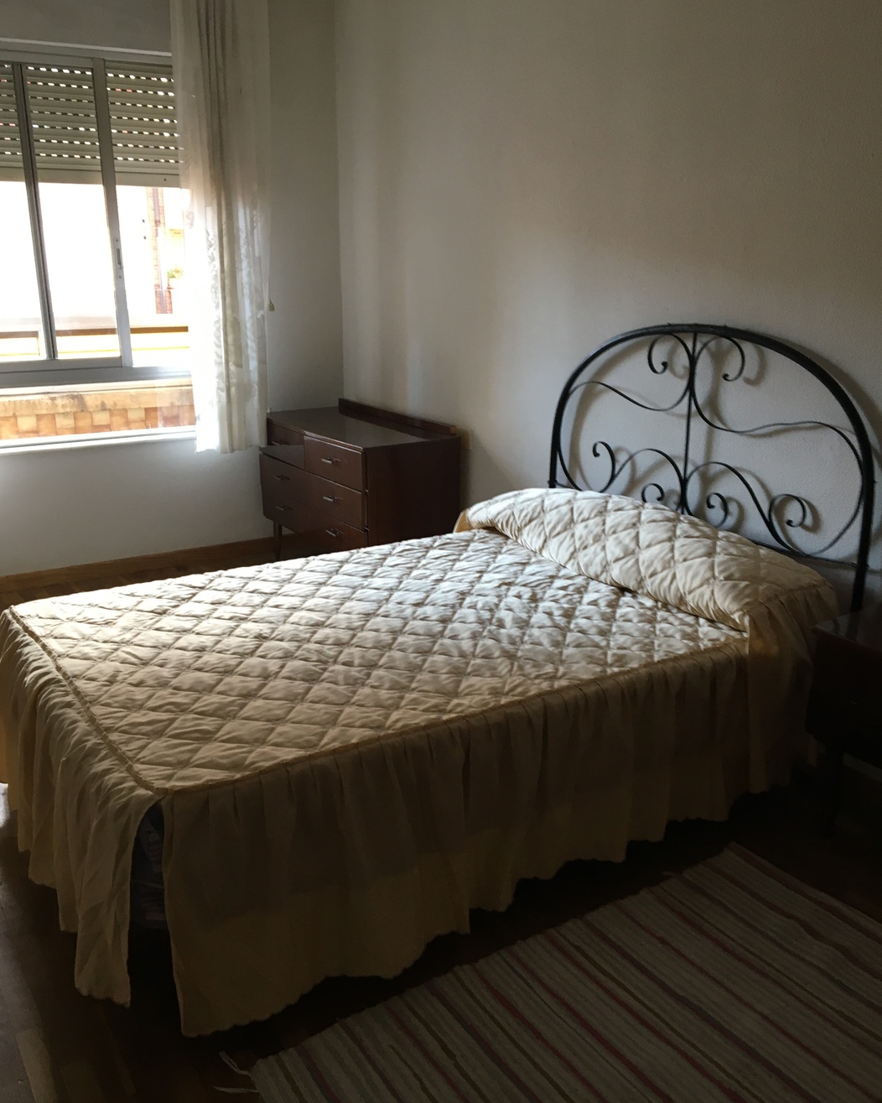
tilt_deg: -18.7
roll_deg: +1.0
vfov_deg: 57.1
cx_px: 431
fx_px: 1012
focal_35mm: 31
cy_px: 590
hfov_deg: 47.1
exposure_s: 1/33
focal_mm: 4.15
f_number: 2.2
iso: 100
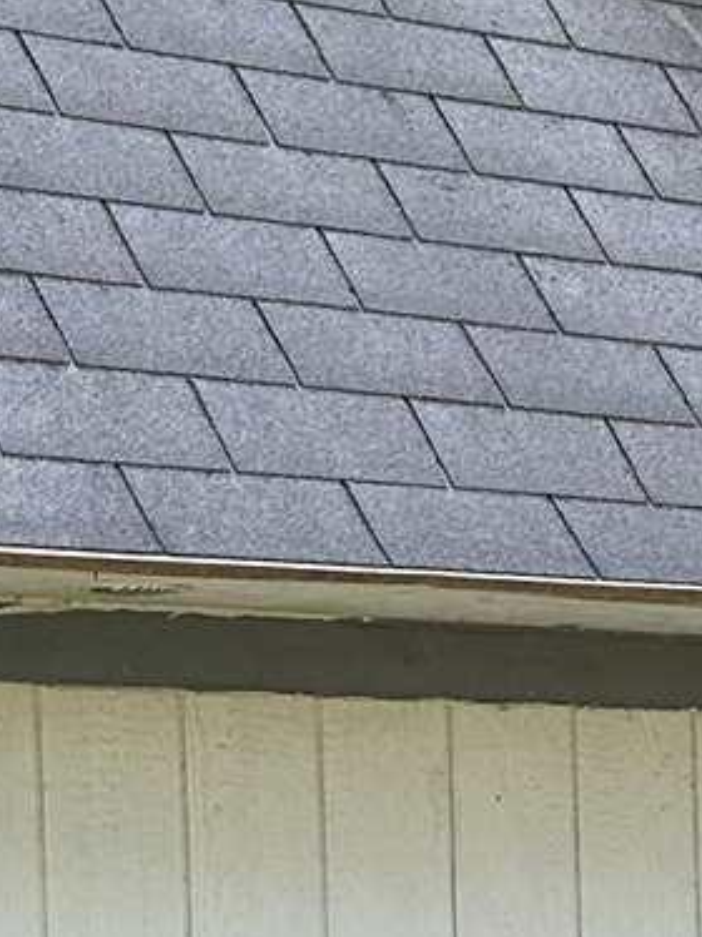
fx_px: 4006
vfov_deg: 13.1
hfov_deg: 9.9
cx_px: 23
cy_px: 1072
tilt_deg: -1.8
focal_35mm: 148
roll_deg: +1.1
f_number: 1.78
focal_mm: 6.86
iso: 80
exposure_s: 1/426
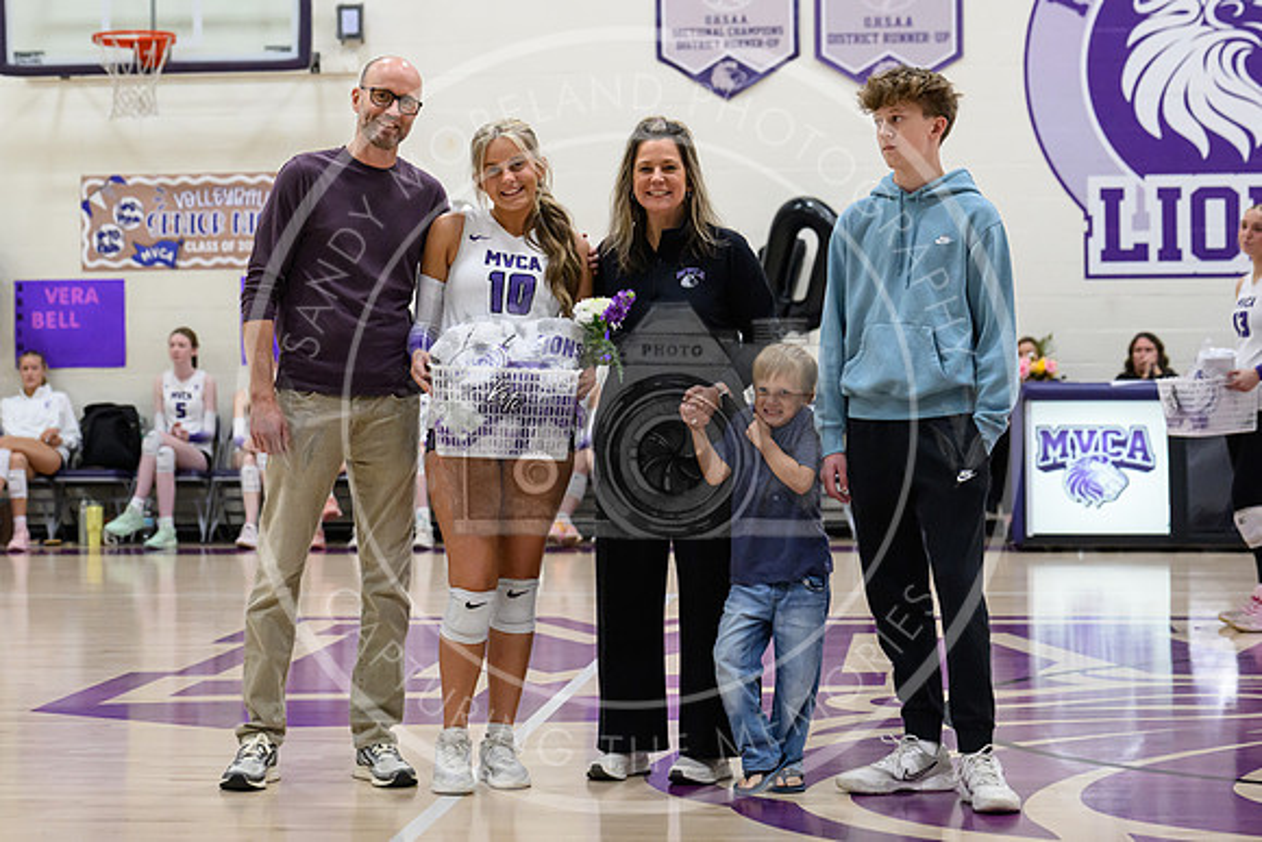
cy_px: 381
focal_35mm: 79
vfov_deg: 17.3
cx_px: 551
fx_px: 2775
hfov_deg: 25.6
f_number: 3.5
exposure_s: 1/640
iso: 7200
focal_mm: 70
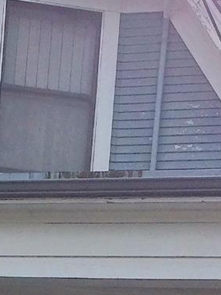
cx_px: -73
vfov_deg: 12.3
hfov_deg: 9.6
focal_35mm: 152
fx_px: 1295
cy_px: 461
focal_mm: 4.15
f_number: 2.2
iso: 32
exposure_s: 1/1414
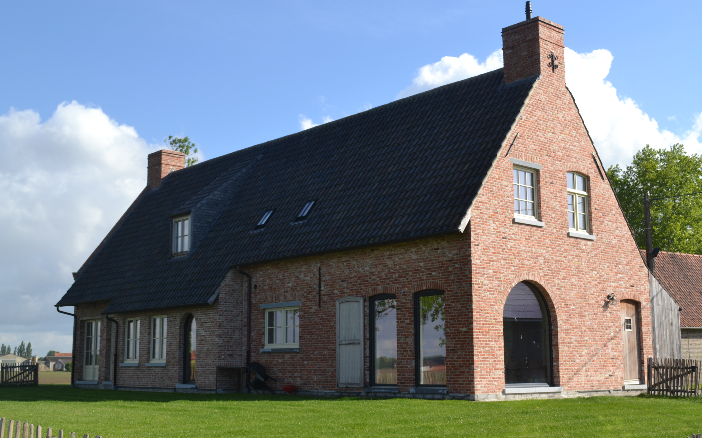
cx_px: 351
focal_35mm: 46
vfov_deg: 28.0
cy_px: 222
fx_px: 880
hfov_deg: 43.5
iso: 100
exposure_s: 1/200
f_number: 8
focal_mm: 30
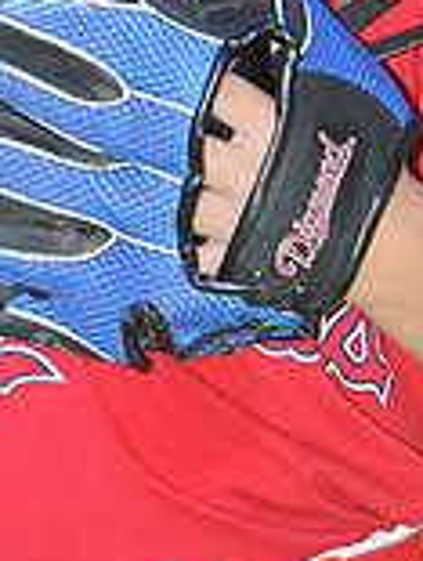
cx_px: 33
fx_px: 11634
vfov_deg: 2.8
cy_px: -304
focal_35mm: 717
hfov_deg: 2.1
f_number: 5.6
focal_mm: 200
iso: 200
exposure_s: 1/320
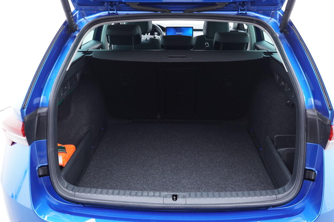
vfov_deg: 36.9
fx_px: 334
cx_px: 167
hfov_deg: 53.1
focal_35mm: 36
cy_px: 111
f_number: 2.8
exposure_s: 1/40
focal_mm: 24
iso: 400
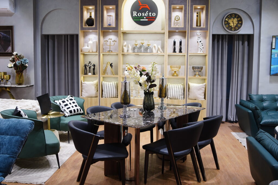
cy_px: 92
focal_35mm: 35
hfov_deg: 54.4
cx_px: 139
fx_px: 270
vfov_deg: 37.9
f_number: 3.5
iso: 400
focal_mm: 35
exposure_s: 1/50
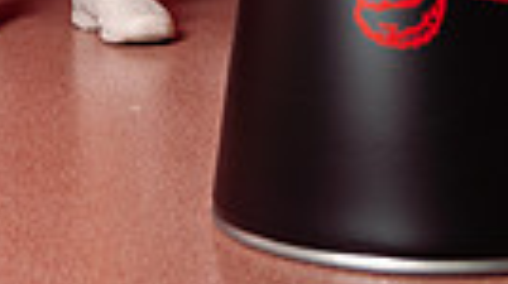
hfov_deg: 15.5
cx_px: 27
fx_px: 1843
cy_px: -526
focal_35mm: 137
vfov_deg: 7.8
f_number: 5
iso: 200
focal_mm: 39
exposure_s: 1/250
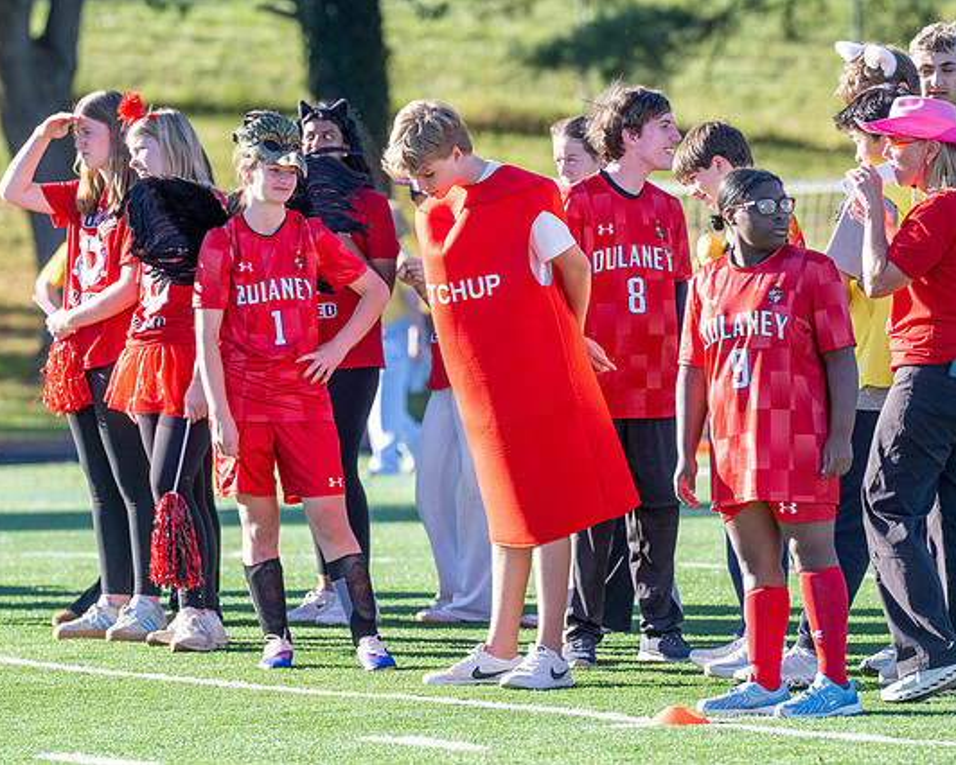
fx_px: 9199
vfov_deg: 4.8
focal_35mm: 325
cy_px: 271
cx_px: 433
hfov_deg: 5.9
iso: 640
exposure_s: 1/1600
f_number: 4
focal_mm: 200
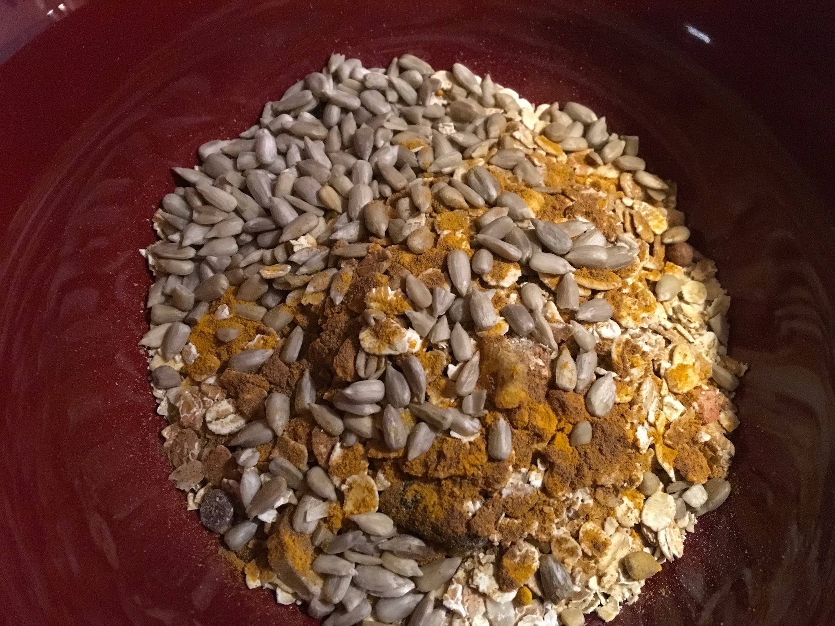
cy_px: 313
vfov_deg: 48.2
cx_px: 418
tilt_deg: -66.4
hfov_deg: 61.7
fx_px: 700
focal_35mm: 29
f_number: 2.2
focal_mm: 4.15
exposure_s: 1/17
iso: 400
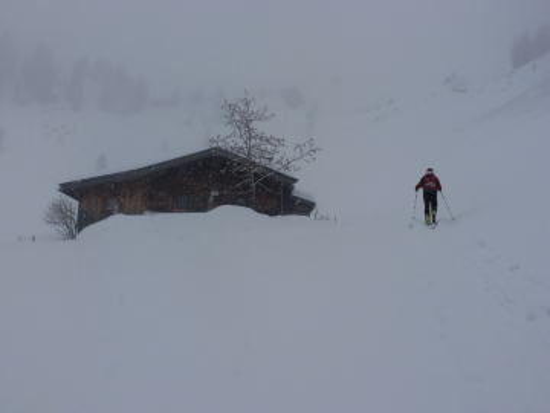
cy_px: 206
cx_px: 275
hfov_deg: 60.0
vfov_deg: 46.8
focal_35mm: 30
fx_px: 477
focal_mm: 5.4
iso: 100
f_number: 4
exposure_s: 1/500
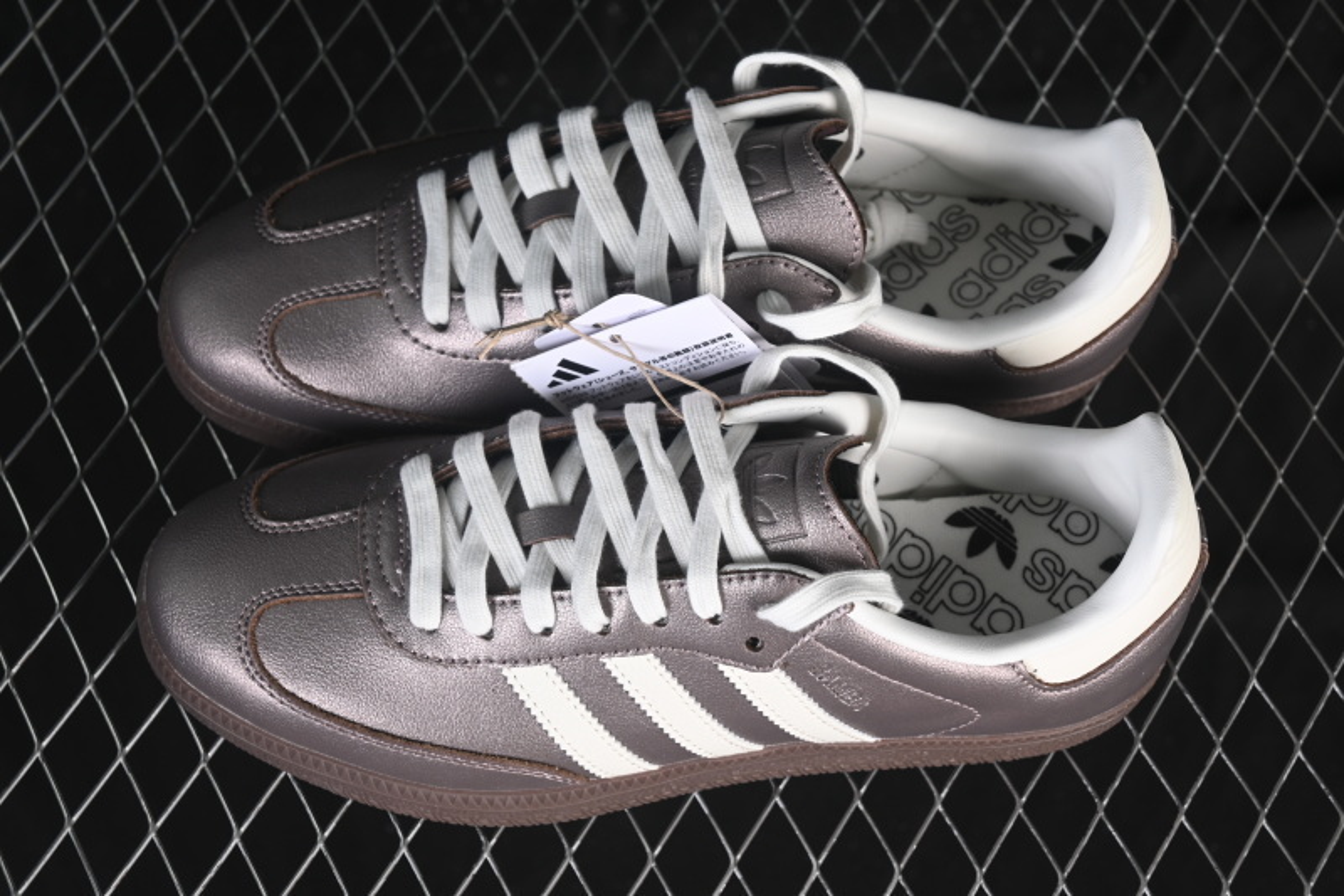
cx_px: 672
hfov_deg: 27.0
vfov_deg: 18.2
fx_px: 2799
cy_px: 448
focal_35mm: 75
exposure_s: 1/60
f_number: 6.3
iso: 160
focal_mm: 50
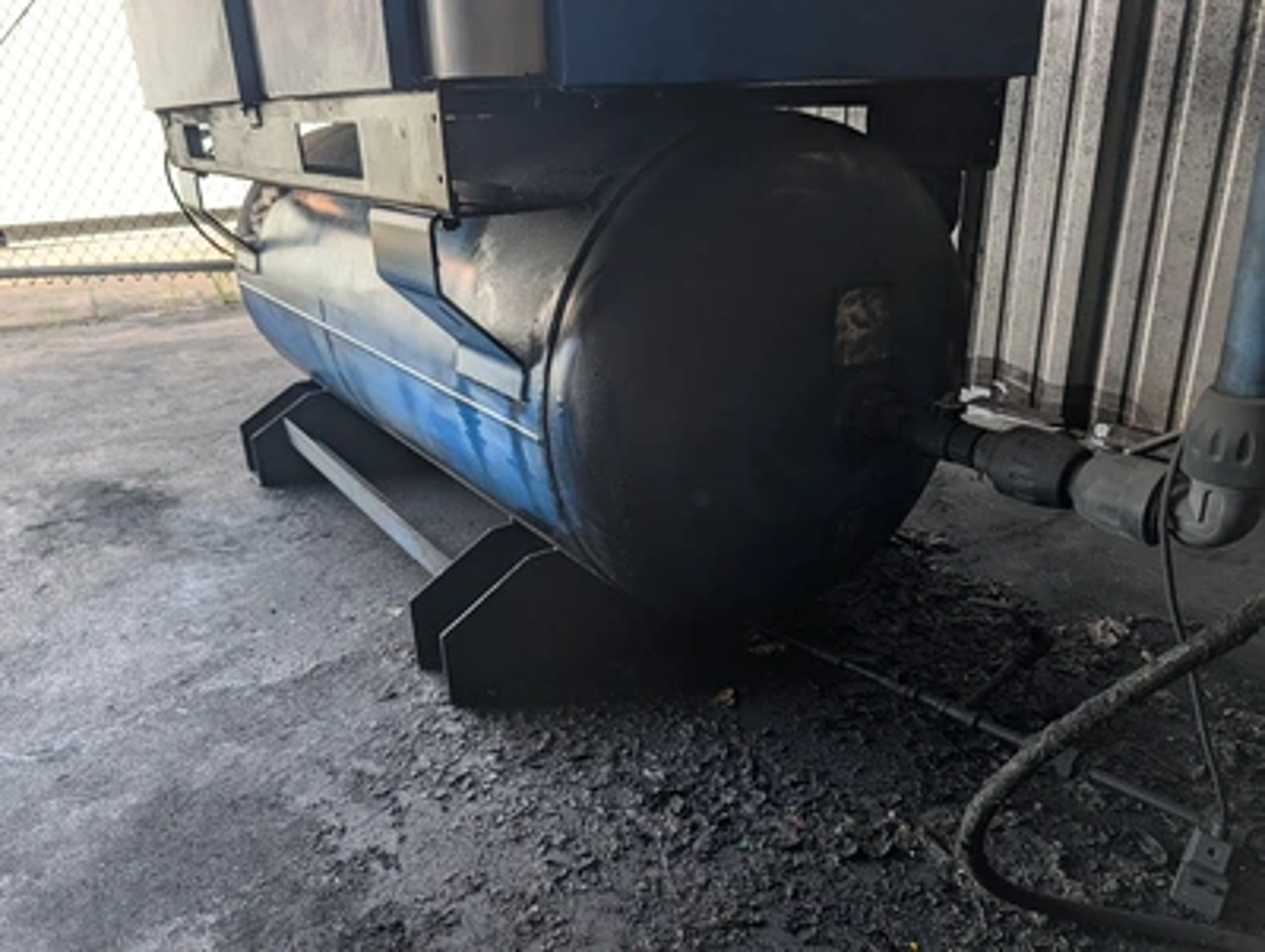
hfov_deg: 71.5
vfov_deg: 56.9
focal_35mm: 24
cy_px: 476
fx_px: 878
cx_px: 632
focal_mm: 6.9
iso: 37
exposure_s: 1/258
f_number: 1.68
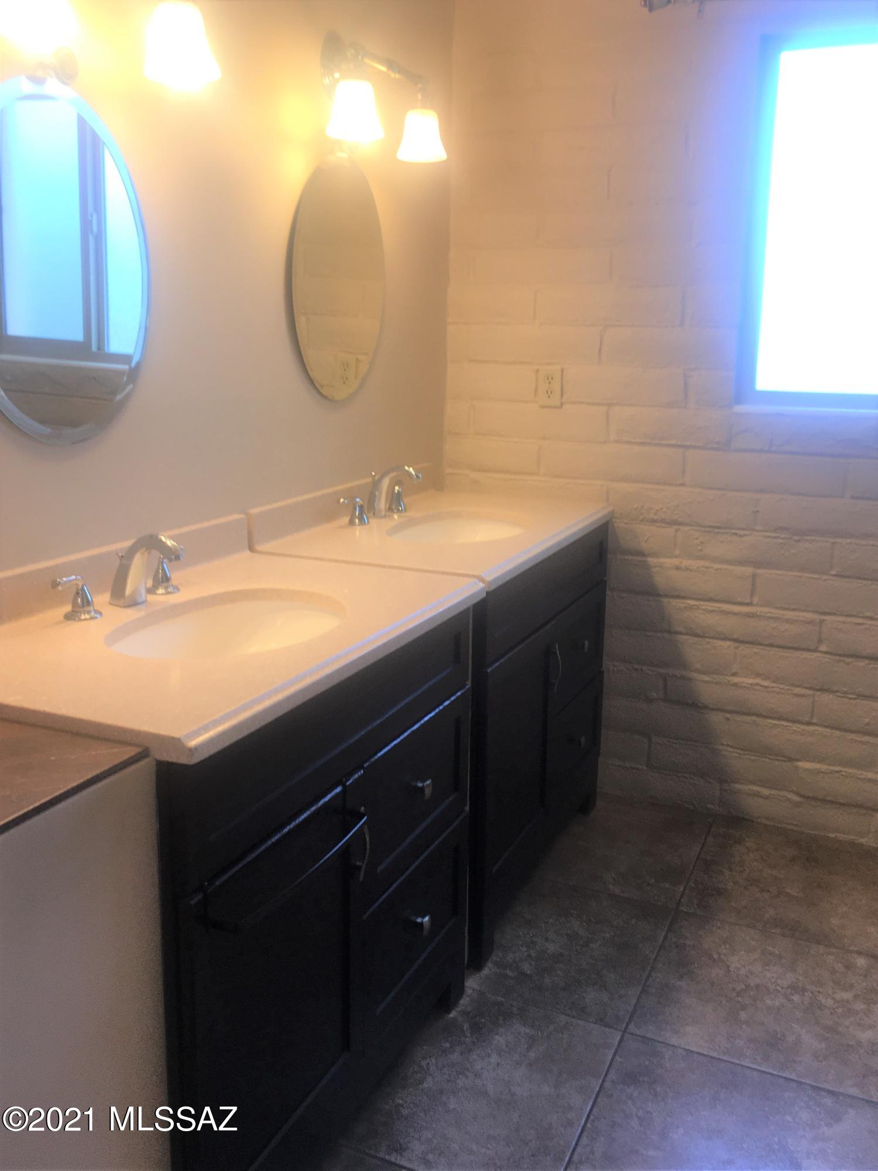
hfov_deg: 48.2
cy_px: 586
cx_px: 439
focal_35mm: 29
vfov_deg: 61.7
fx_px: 981
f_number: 2.2
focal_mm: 4.15
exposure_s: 1/60
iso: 32
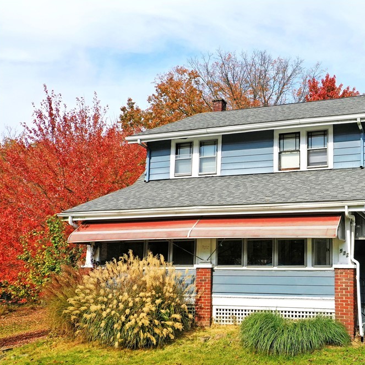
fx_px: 465
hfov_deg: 40.9
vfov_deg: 42.8
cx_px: 295
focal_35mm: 39
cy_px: 197
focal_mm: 10.26
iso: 100
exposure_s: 1/500
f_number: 5.6
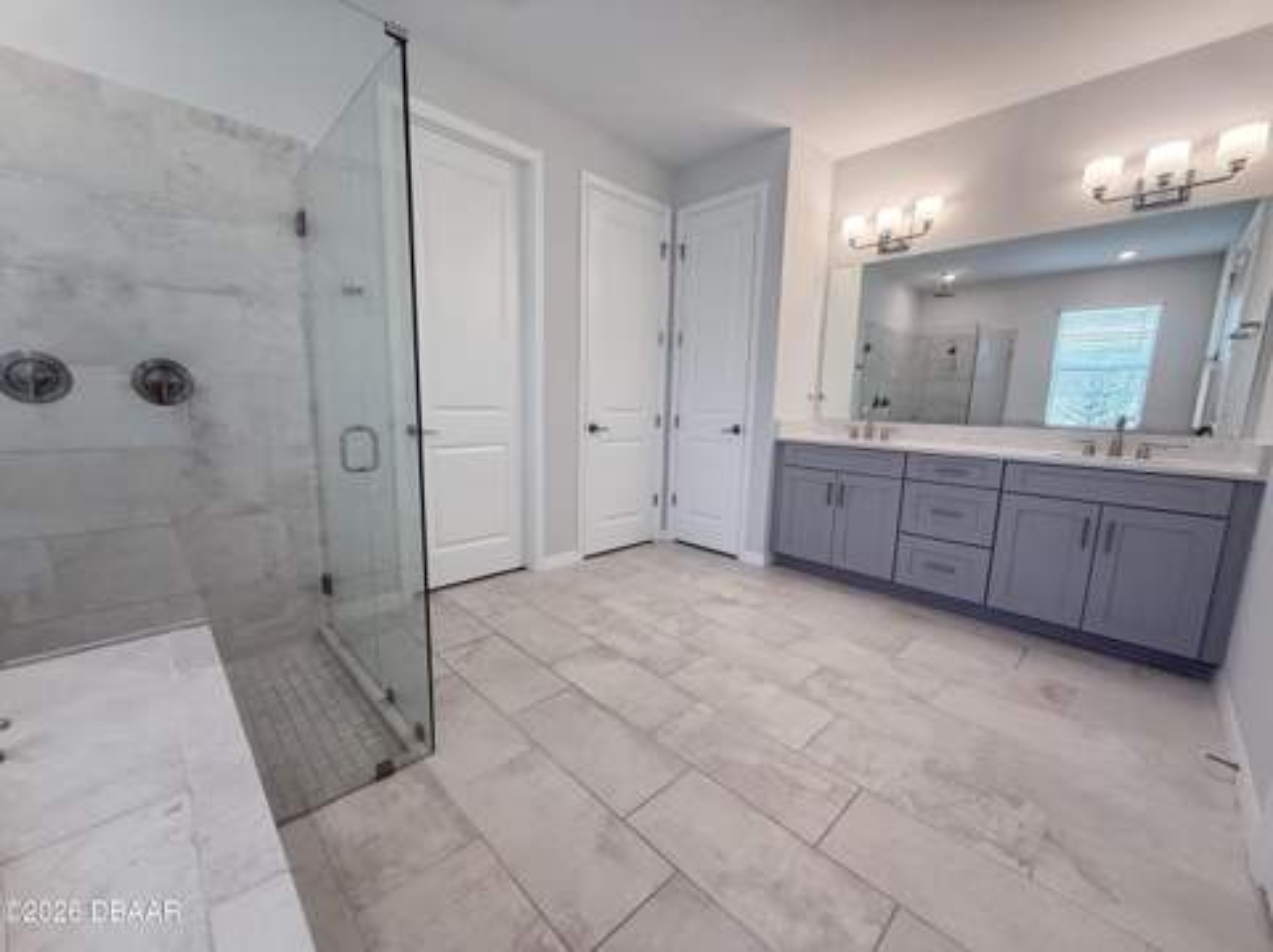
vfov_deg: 85.6
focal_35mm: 14
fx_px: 514
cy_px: 476
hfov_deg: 102.1
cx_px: 636
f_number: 2.2
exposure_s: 1/120
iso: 160
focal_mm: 2.22
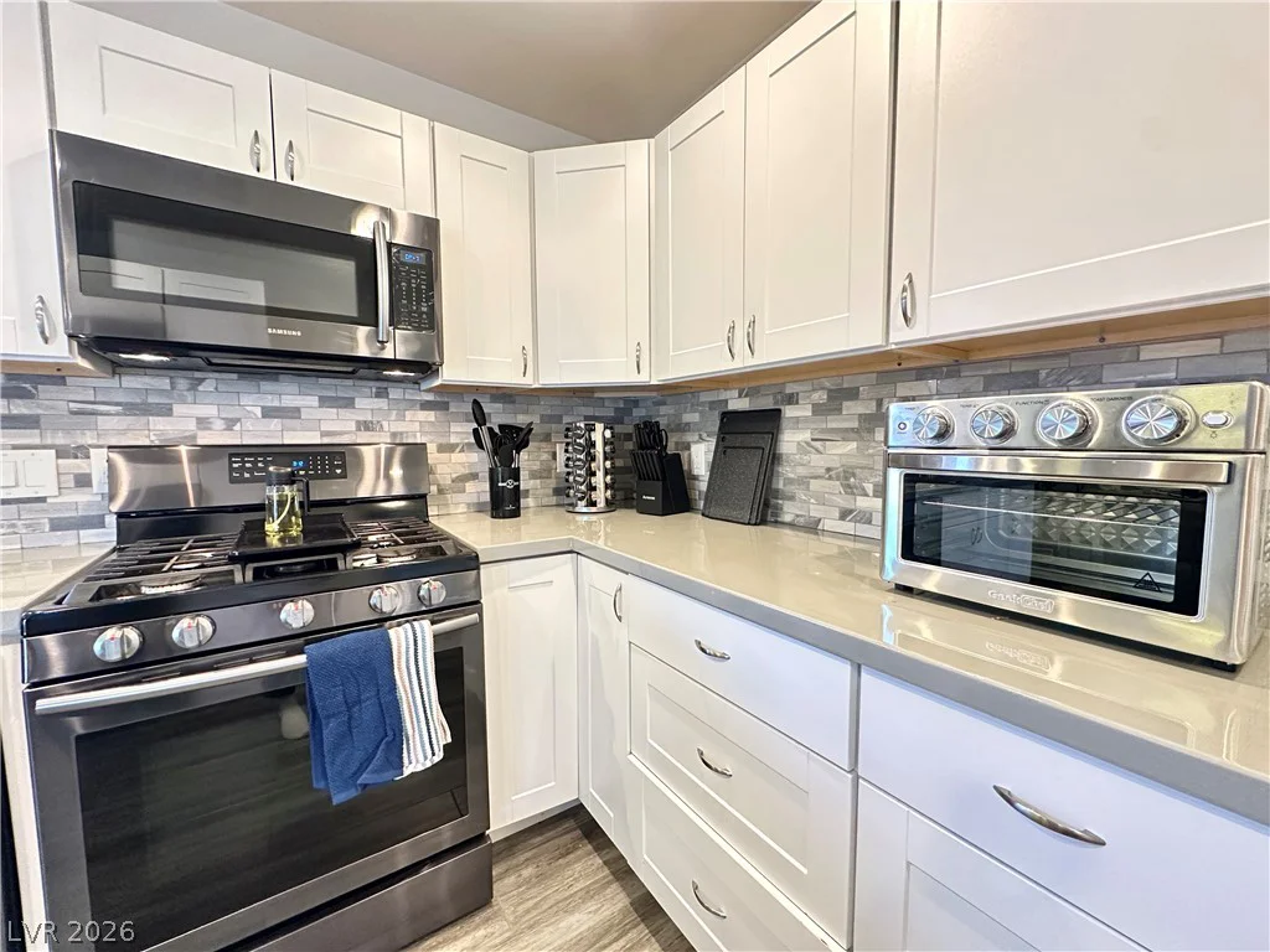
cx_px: 635
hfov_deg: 102.1
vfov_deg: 85.7
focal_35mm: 14
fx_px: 514
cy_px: 476
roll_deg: +0.2
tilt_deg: -4.0
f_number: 2.2
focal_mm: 2.22
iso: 800
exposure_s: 1/60
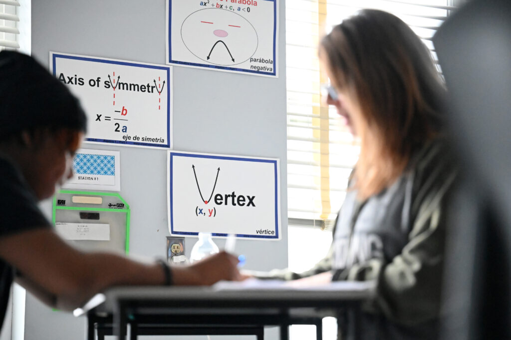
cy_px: 170
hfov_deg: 19.5
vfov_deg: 13.0
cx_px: 256
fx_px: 1489
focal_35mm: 105
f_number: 2.8
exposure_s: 1/1250
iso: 20000
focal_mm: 105
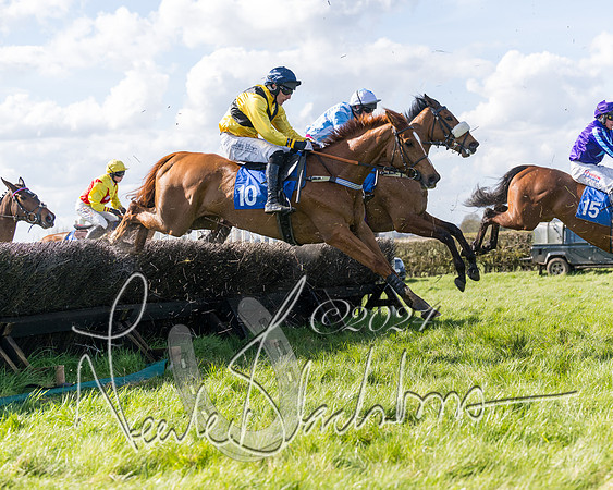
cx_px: 368
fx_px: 1430
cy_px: 245
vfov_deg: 19.4
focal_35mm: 79
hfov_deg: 24.2
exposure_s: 1/2500
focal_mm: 70
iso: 400
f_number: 4
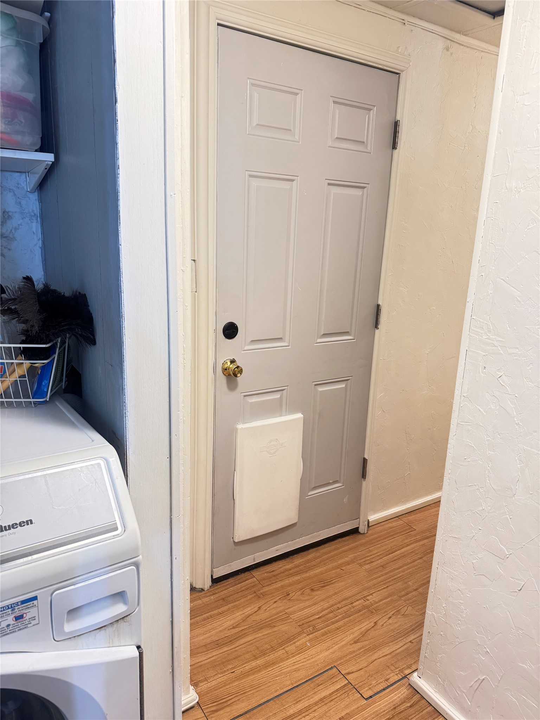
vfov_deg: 71.6
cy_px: 360
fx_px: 499
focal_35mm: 24
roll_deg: -1.7
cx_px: 270
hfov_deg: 56.8
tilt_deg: -14.3
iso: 320
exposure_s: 1/60
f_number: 1.78
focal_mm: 6.76
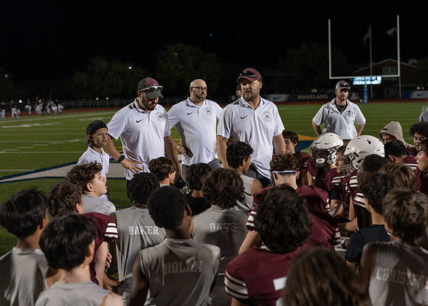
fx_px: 674
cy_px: 147
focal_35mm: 55
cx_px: 240
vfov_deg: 25.5
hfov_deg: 35.2
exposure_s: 1/320
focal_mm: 50
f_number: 2.8
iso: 1000
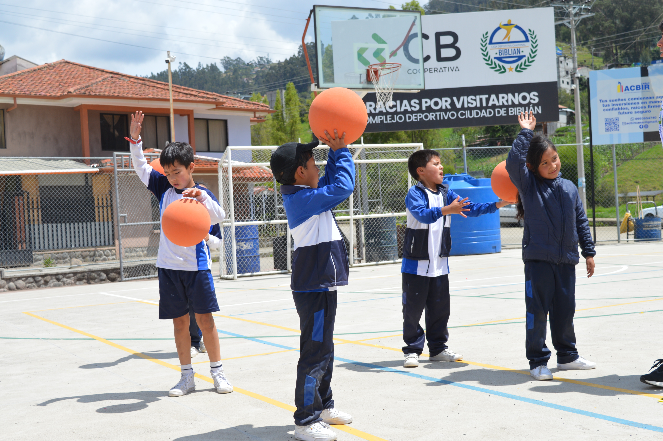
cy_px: 220
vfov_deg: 26.4
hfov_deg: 38.9
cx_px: 332
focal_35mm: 51
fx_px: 938
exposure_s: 1/320
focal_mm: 34
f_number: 9
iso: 100
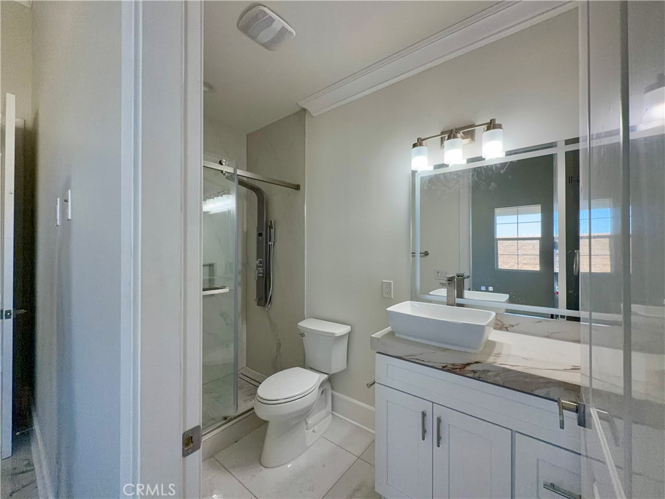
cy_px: 250
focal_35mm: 14
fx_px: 269
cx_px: 332
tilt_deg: -0.1
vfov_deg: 85.7
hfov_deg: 102.1
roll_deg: +0.1
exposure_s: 1/120
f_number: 2.2
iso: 160
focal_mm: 2.22
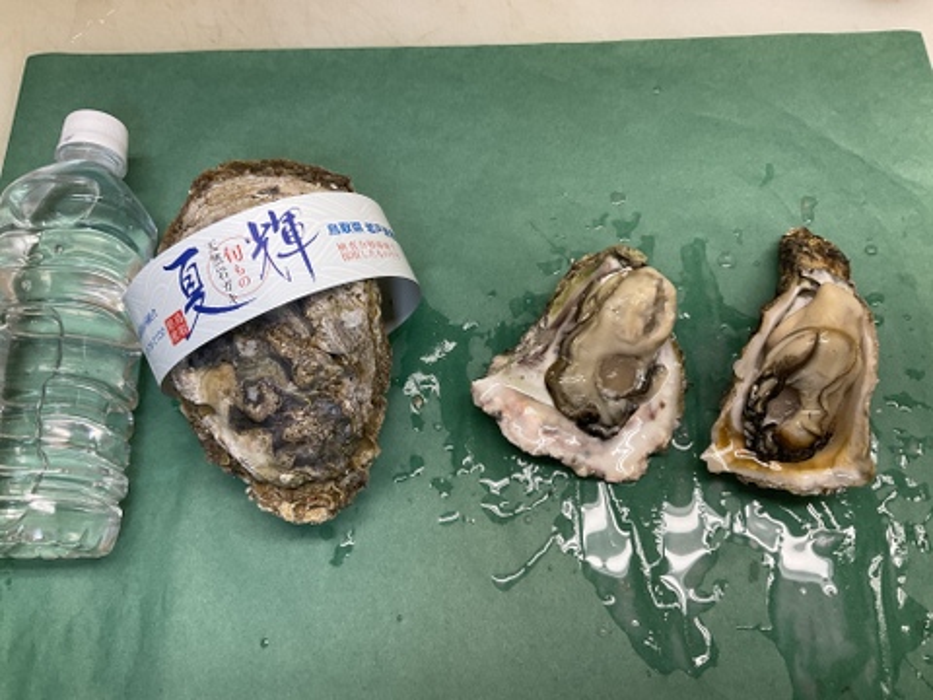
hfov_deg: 61.7
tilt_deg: -70.0
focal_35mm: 29
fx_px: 782
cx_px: 466
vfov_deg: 48.2
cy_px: 350
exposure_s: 1/120
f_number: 1.8
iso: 50
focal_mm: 3
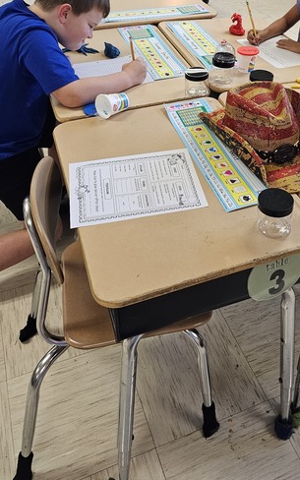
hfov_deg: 31.7
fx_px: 523
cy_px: 89
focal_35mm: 40
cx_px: 207
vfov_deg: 46.4
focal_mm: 6.3
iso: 160
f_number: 1.7
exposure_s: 1/120
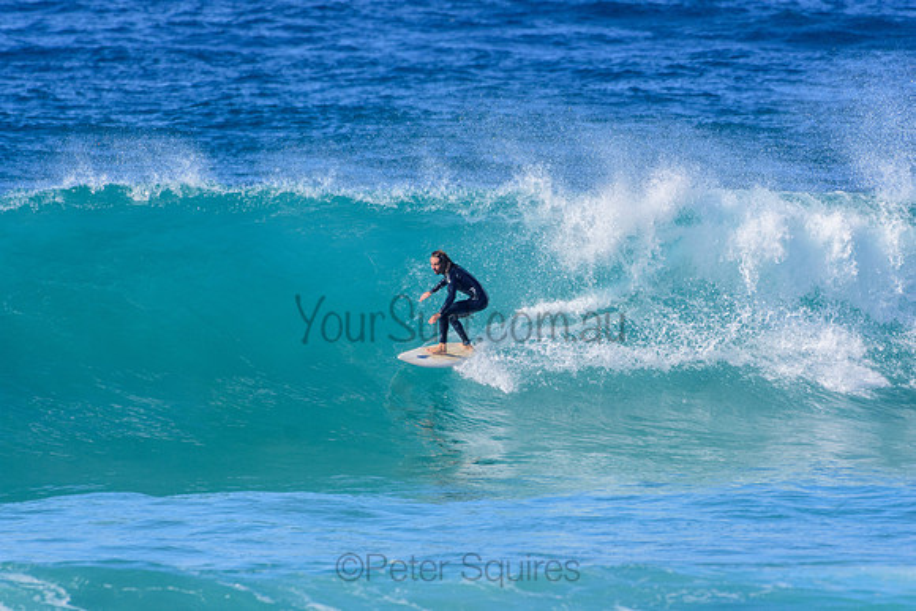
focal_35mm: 750
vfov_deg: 1.8
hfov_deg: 2.7
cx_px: 458
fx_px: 19087
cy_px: 306
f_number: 5.6
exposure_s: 1/2000
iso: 360
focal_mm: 500
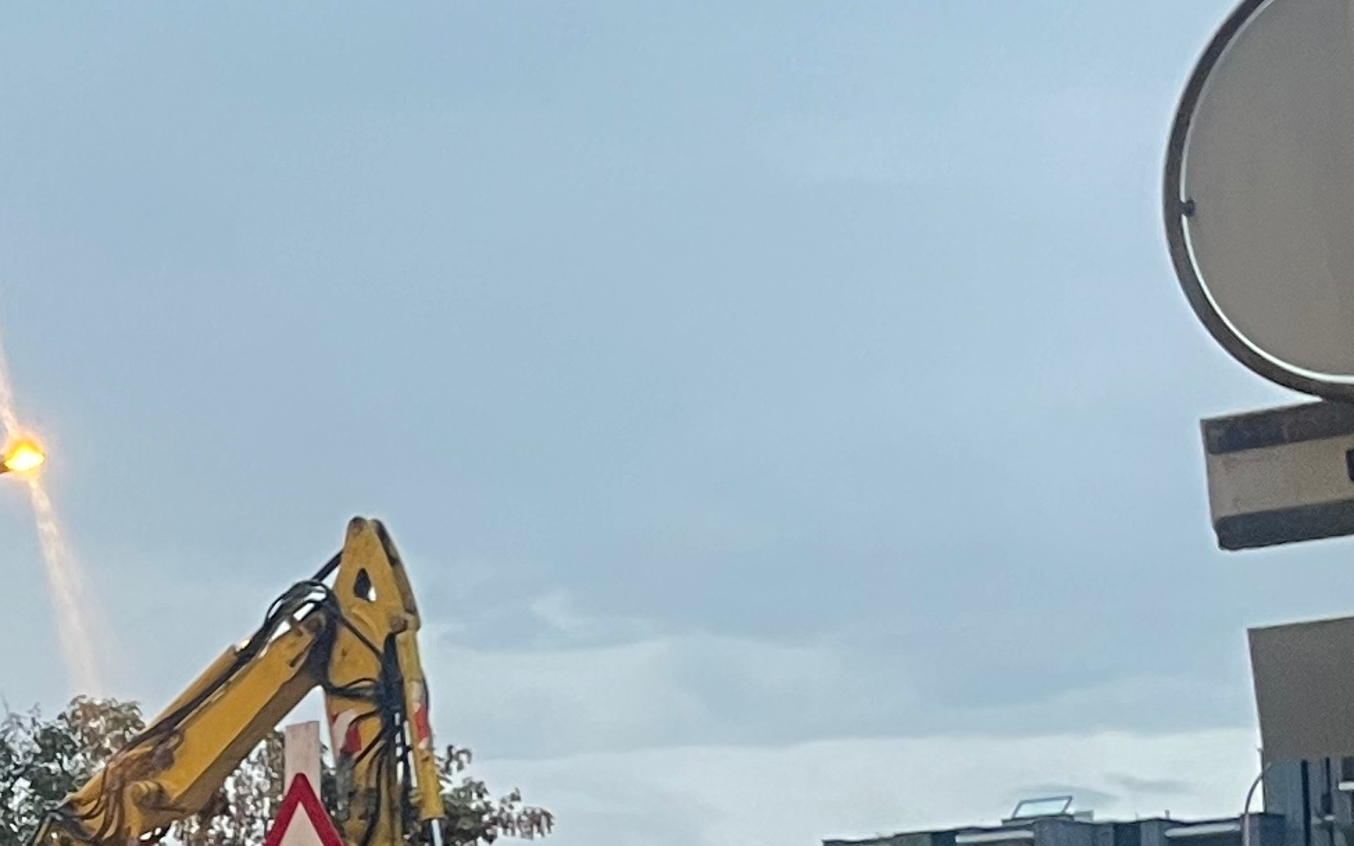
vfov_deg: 11.4
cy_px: 865
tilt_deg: +4.1
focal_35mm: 114
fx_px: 4206
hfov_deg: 16.9
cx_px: -537
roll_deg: +0.7
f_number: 1.6
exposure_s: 1/50
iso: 100
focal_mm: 5.1
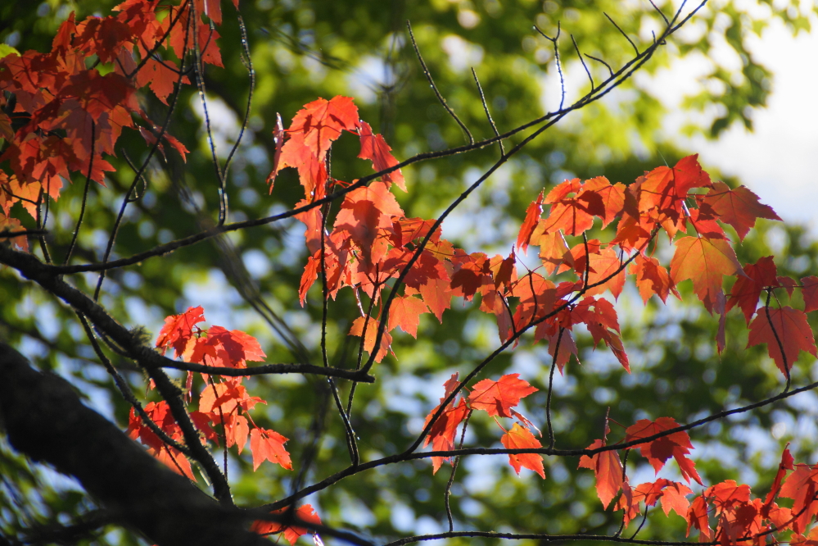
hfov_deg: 5.5
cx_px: 409
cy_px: 273
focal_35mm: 375
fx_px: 8520
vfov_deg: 3.7
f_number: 6.3
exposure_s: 1/400
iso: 250
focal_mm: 250
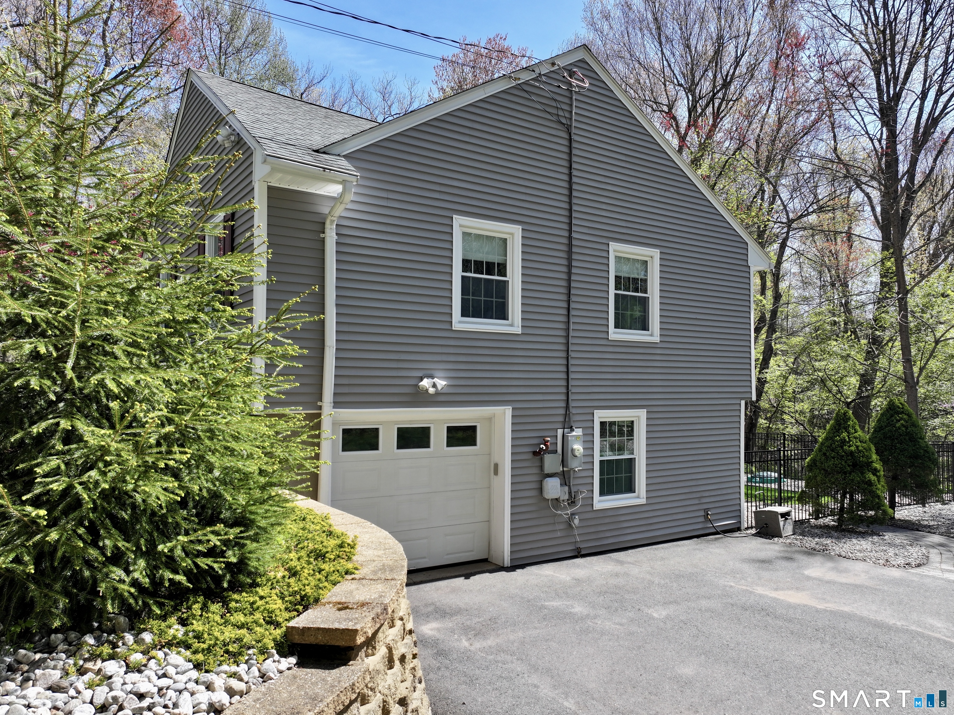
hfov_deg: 71.6
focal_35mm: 24
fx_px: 661
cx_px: 477
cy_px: 358
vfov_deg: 56.8
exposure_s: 1/1000
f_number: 2.8
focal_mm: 12.29
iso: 110
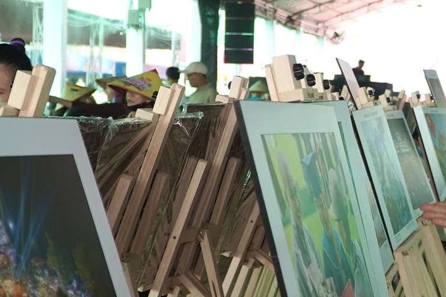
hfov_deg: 18.6
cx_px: 482
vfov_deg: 12.9
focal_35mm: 106
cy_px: 140
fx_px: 1313
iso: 250
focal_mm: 26
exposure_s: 1/160
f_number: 4
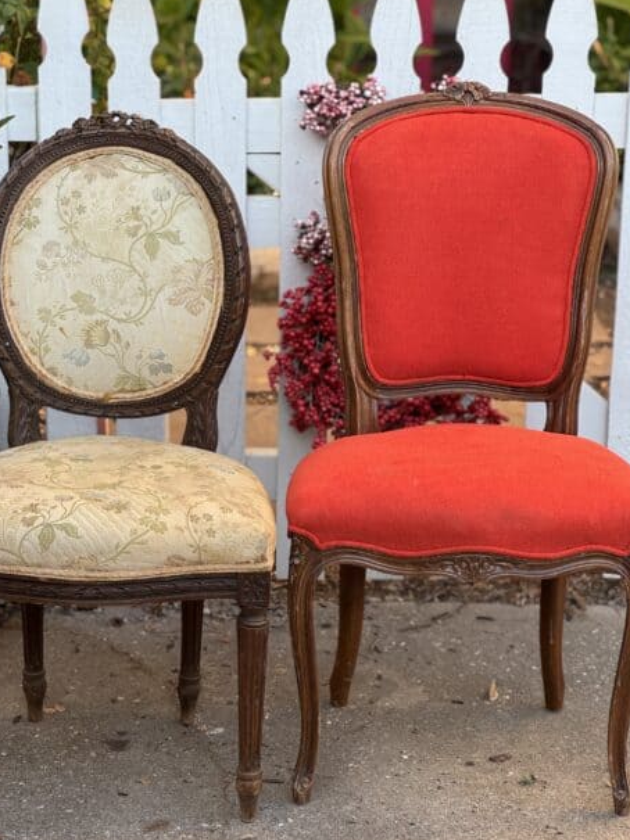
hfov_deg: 16.6
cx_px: 284
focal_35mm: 89
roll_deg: -0.8
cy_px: 428
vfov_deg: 22.0
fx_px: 2161
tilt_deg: -14.8
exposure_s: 1/99
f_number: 2.8
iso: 40
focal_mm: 9
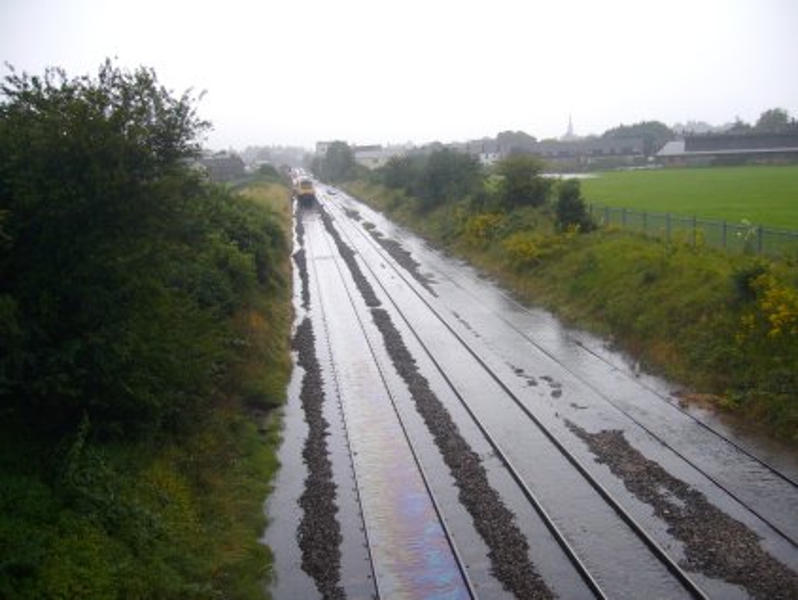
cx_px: 399
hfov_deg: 52.6
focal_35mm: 35
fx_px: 807
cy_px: 300
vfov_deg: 40.7
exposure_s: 1/30
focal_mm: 5.8
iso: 100
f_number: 2.8
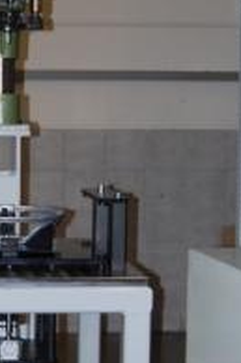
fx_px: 1078
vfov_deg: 19.1
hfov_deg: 12.5
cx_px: -24
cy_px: 193
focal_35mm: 107
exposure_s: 1/60
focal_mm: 31
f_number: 4.5
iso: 400
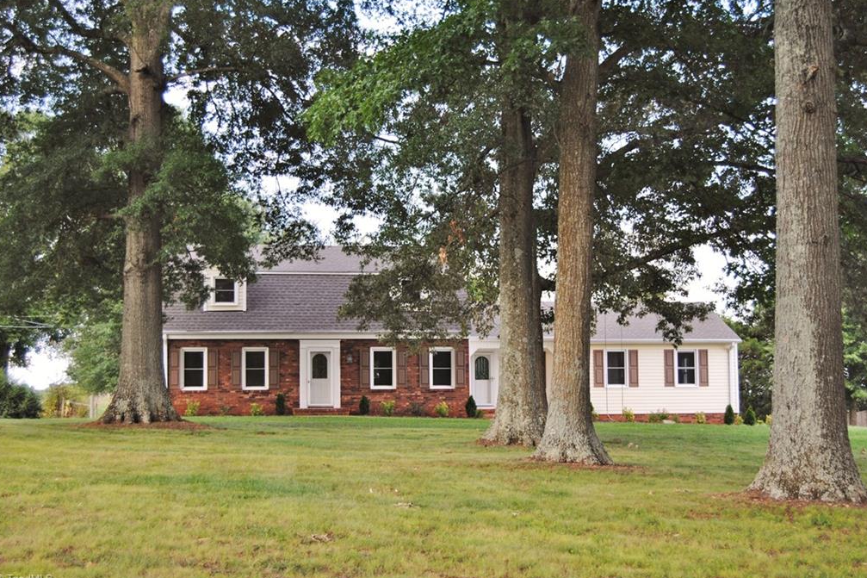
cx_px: 435
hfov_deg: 34.5
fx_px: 1397
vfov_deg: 23.4
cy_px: 292
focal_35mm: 58
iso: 200
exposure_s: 1/80
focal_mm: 38
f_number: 4.8
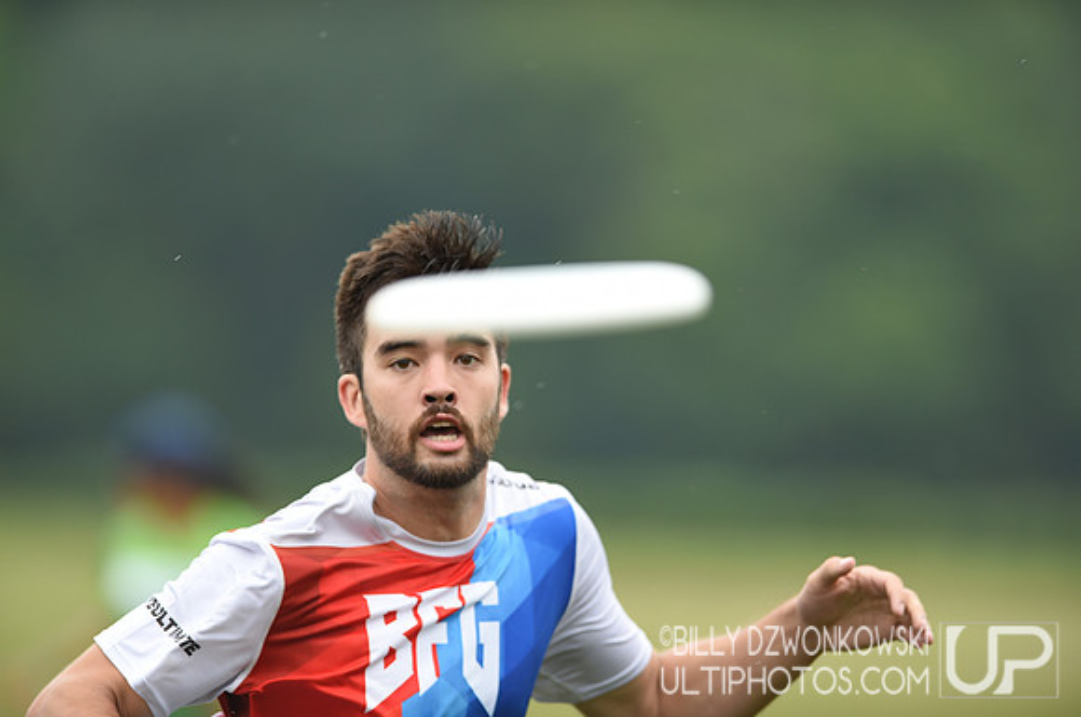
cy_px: 358
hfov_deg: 5.2
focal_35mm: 400
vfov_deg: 3.4
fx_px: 11994
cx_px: 540
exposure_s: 1/1250
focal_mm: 400
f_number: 2.8
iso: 400
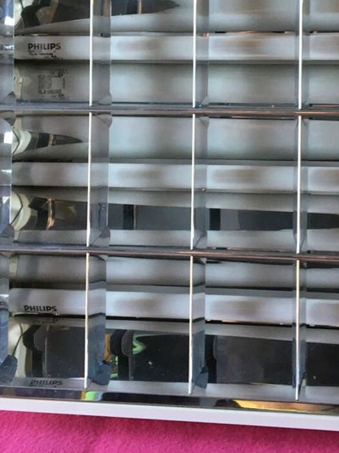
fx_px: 718
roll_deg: +2.0
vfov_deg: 34.3
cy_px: 124
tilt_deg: -20.8
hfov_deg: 26.2
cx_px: 250
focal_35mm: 55
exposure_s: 1/33
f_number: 2.2
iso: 64
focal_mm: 4.15
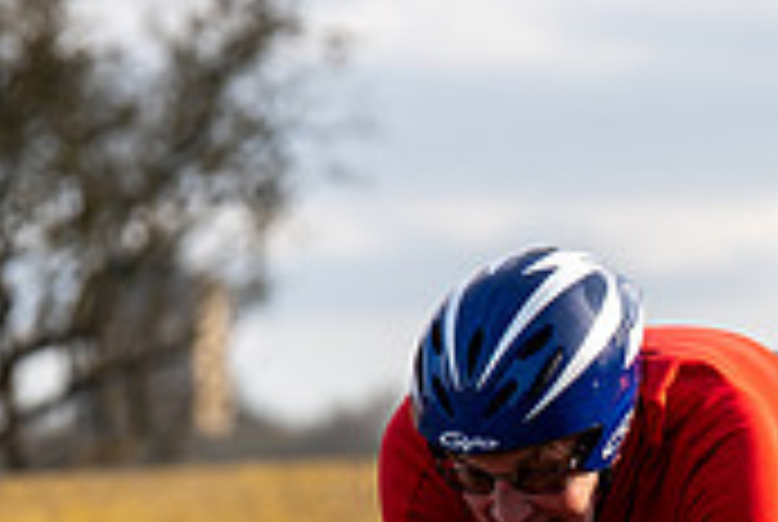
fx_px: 10478
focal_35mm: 484
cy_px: 524
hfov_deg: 4.3
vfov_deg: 2.9
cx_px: 549
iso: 125
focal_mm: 114
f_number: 4
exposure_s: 1/800
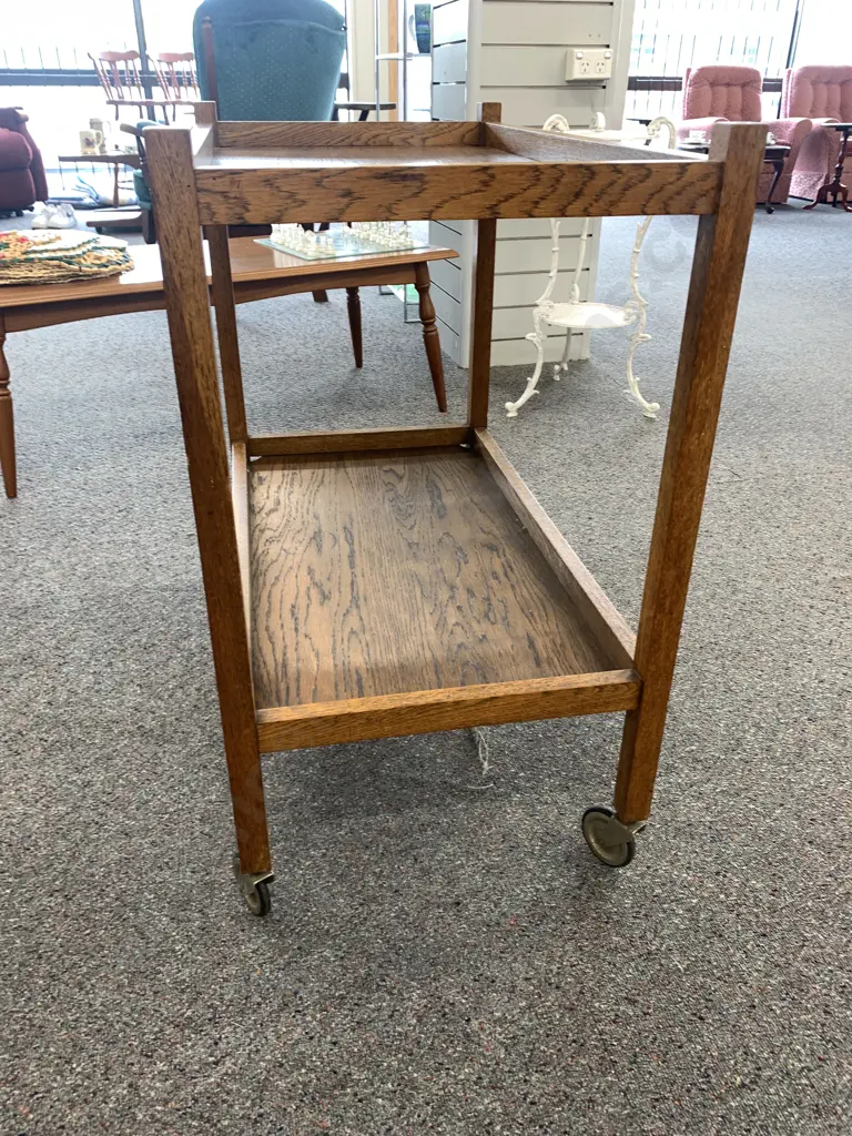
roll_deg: -0.2
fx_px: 853
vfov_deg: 67.3
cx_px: 426
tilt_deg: -28.2
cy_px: 568
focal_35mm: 26
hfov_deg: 53.1
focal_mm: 4.25
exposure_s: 1/50
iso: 64
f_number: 1.8
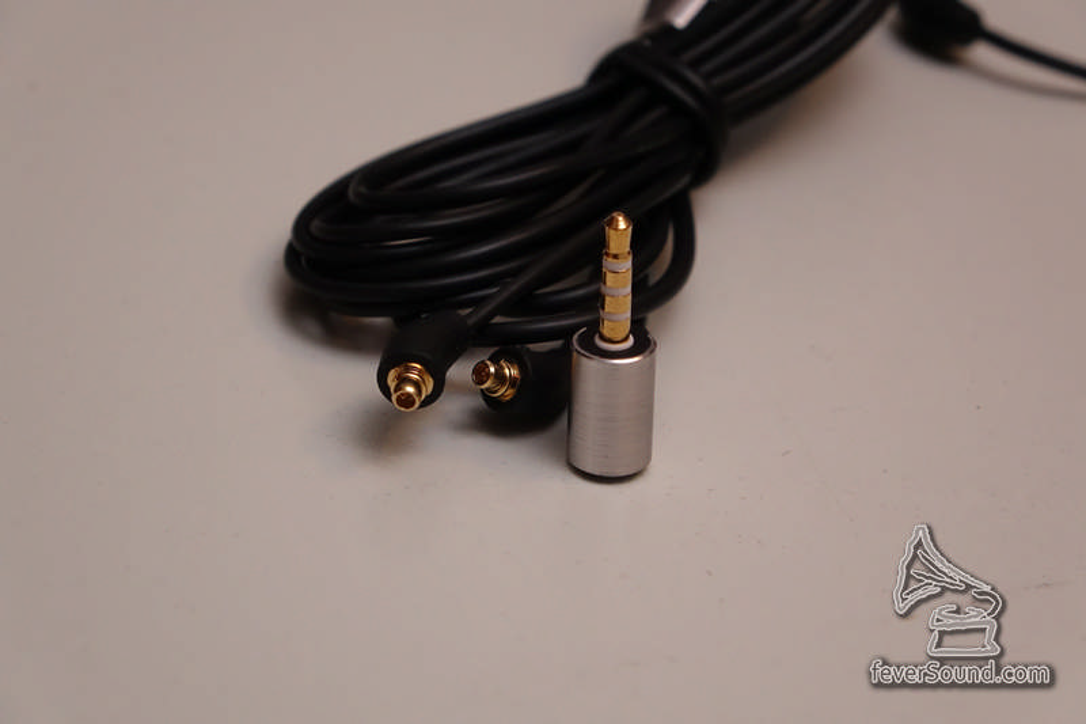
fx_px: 6032
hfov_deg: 10.3
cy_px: 362
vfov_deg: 6.9
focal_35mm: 200
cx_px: 543
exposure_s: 1/60
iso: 1000
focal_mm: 73.3
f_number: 5.6
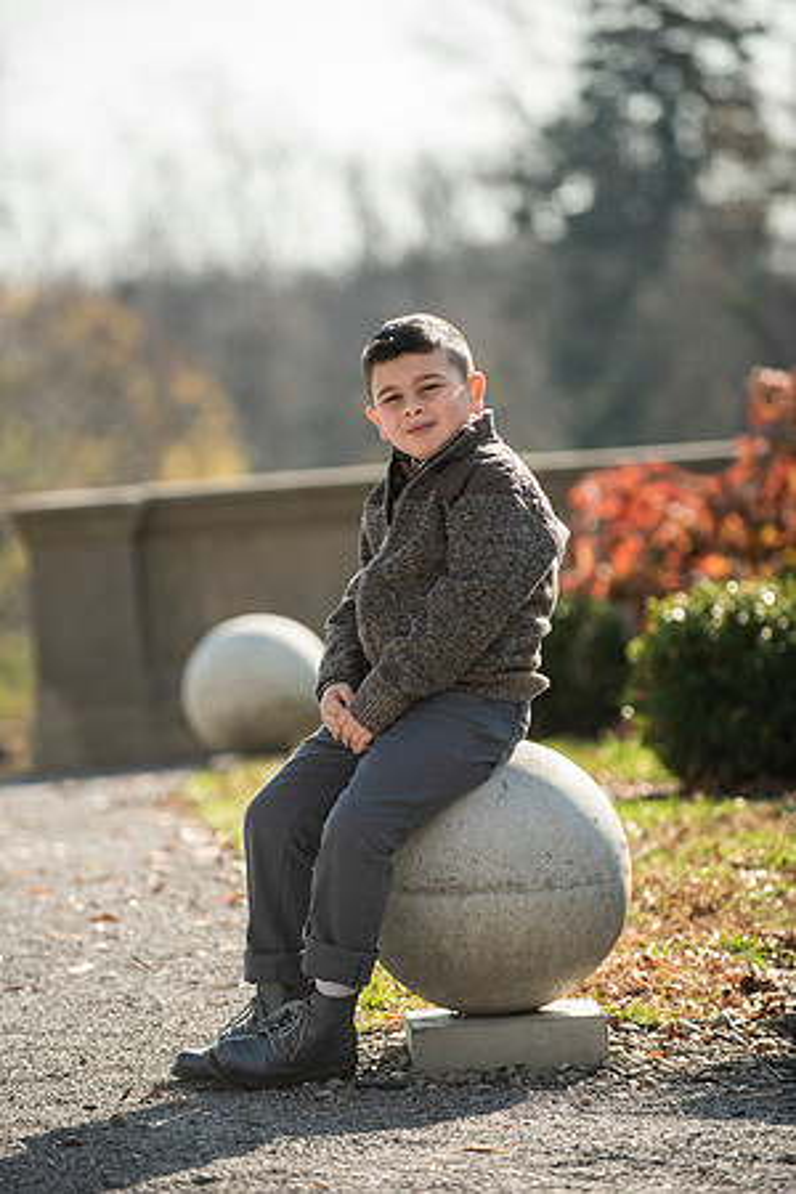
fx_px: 6633
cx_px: 398
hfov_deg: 6.9
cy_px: 597
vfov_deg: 10.3
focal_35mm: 200
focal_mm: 200
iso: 400
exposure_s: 1/2000
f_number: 3.5
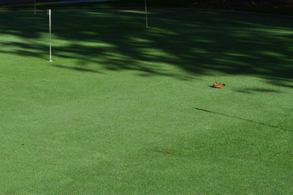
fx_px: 919
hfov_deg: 18.0
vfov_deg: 12.1
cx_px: 58
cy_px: 66
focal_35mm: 113
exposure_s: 1/500
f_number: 11
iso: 400
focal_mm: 28
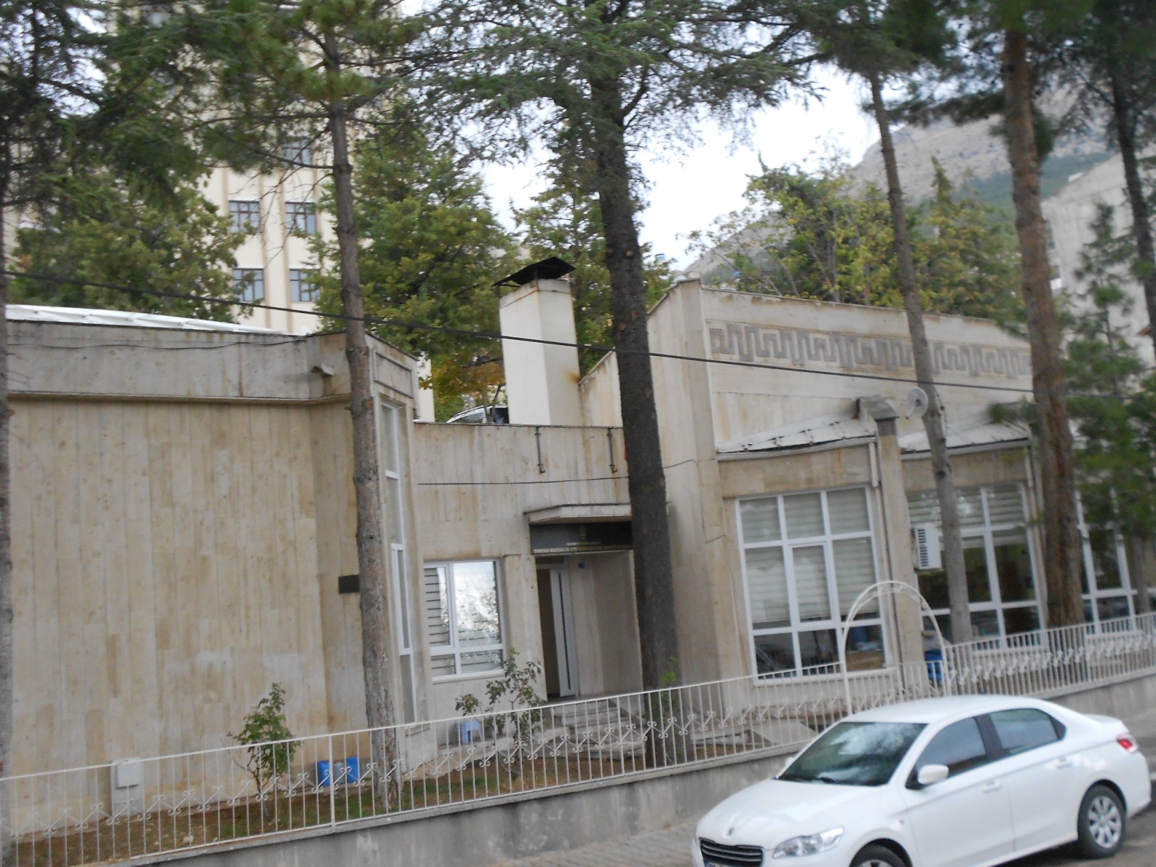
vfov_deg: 38.7
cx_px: 578
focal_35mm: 37
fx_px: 1236
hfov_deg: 50.1
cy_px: 434
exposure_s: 1/30
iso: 250
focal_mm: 6.9
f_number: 3.9
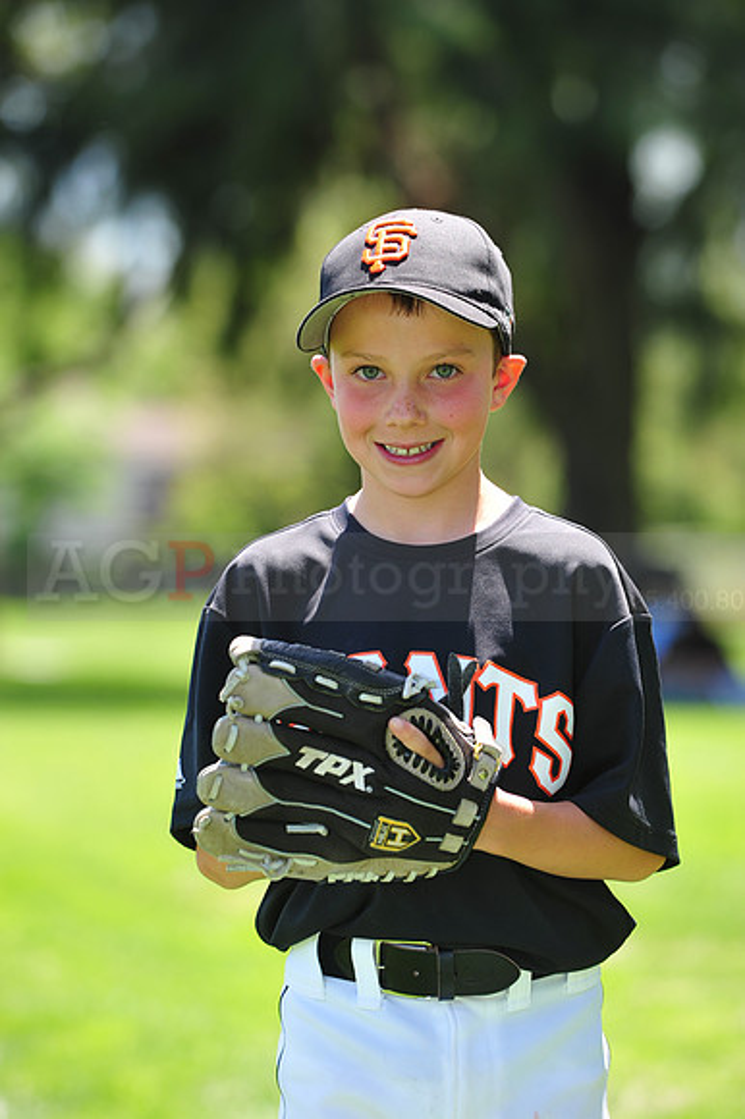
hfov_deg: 6.9
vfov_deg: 10.3
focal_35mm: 200
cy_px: 560
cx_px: 372
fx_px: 6215
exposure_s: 1/250
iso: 200
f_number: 5.6
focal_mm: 200
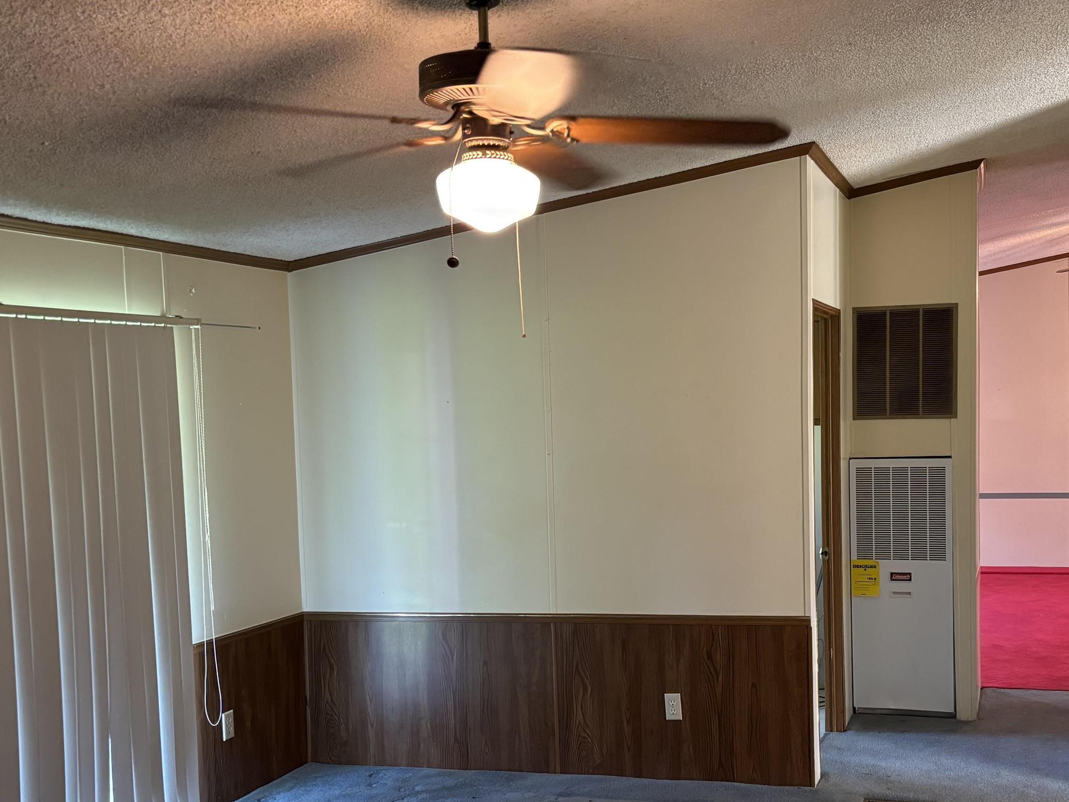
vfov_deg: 35.8
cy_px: 503
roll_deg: +1.6
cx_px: 680
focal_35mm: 40
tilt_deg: -4.3
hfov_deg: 46.3
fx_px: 1235
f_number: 1.6
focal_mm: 5.96
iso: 320
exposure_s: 1/60
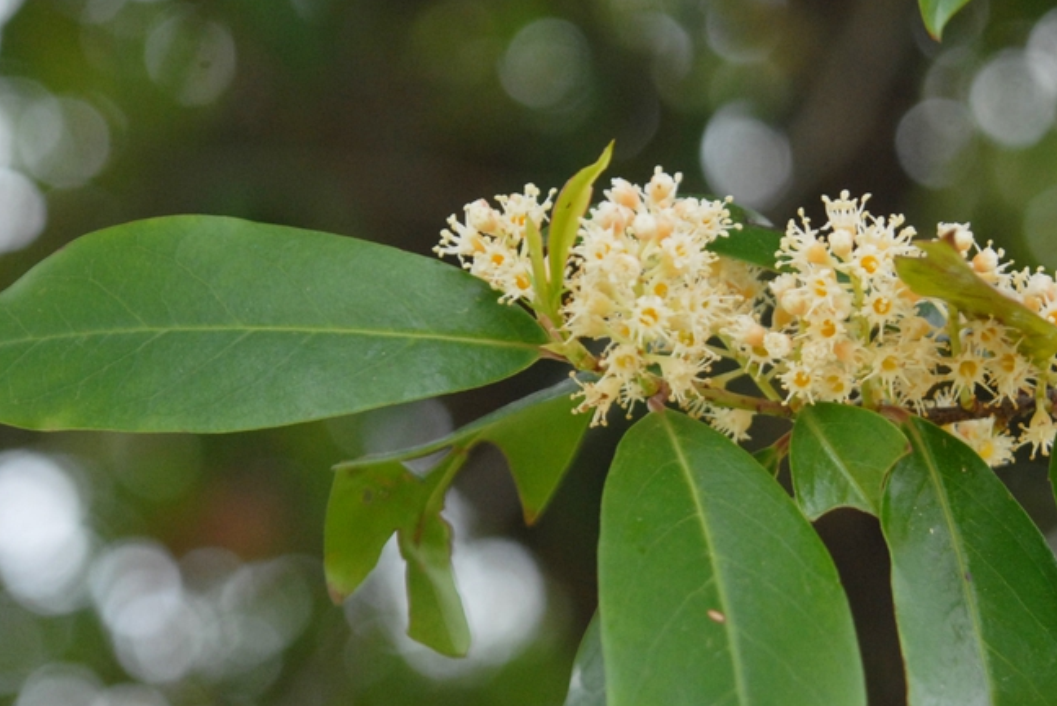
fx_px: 5435
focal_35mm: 185
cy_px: 420
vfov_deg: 7.4
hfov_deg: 11.1
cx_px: 670
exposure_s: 1/125
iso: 400
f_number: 5.6
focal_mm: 78
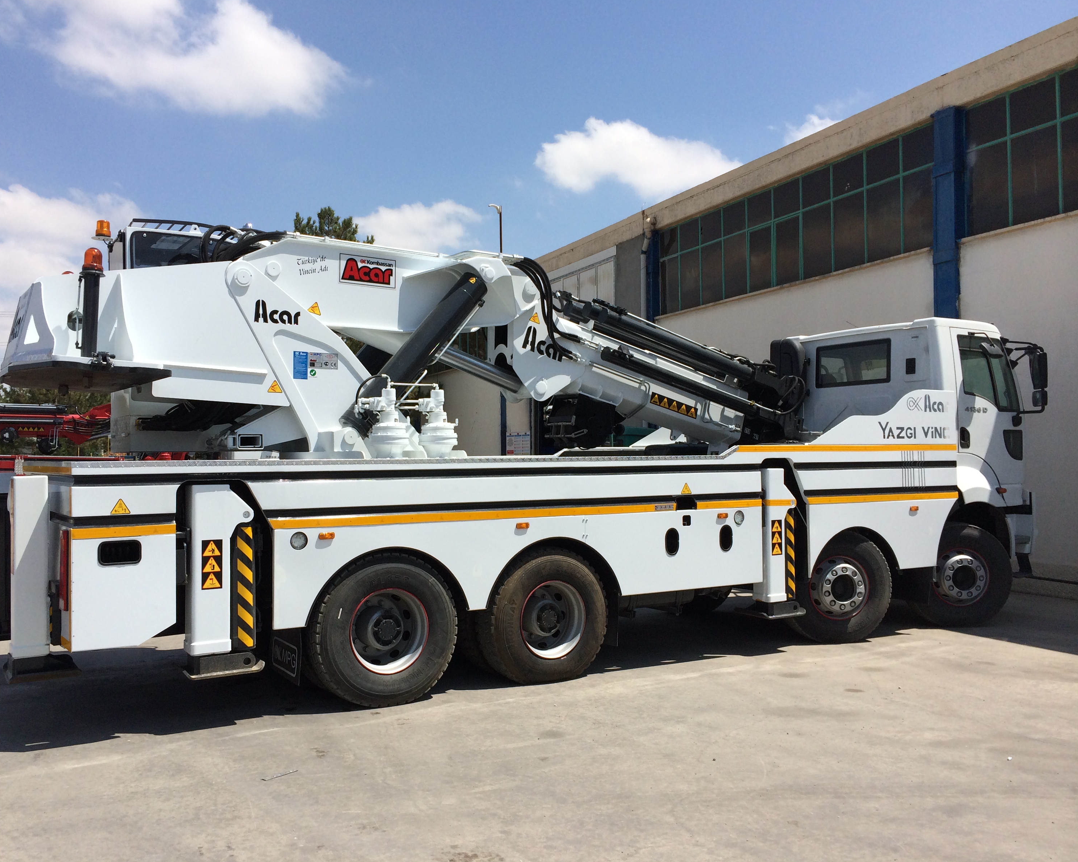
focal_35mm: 32
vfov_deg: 45.8
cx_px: 492
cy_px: 434
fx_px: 1021
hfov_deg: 55.6
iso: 40
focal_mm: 4.12
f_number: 2.2
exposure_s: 1/3425
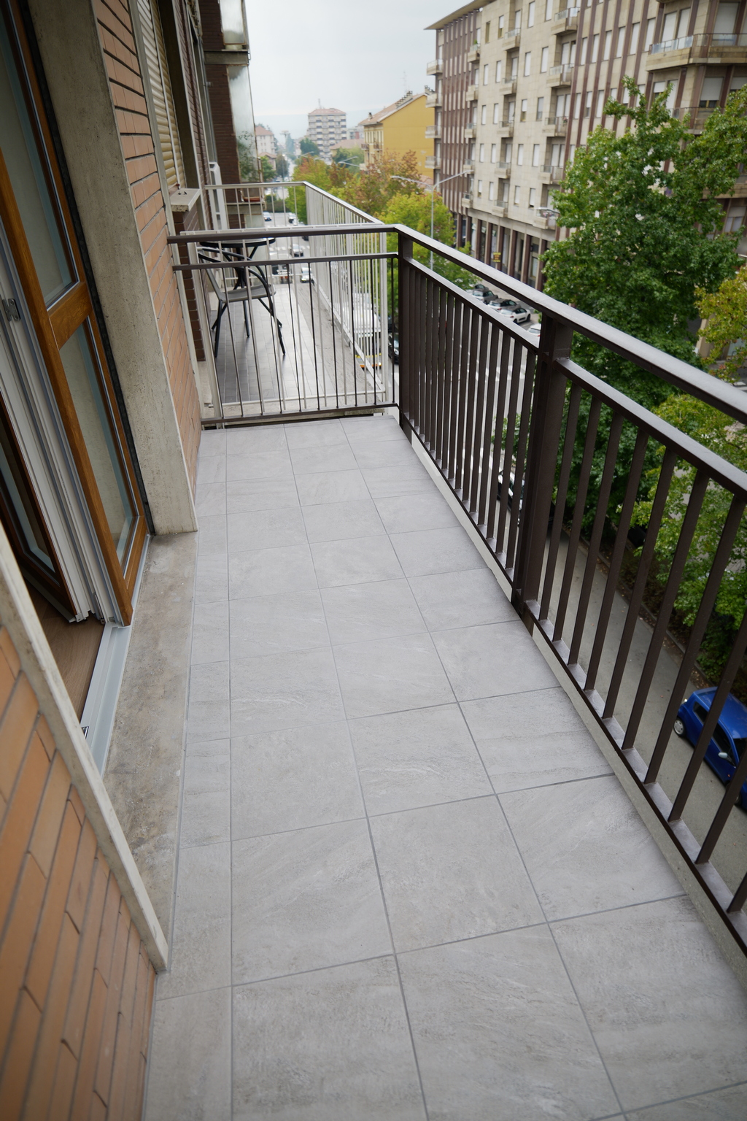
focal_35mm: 20
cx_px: 374
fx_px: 622
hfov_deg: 61.9
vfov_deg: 84.0
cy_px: 560
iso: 200
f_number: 3.5
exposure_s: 1/125
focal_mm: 20
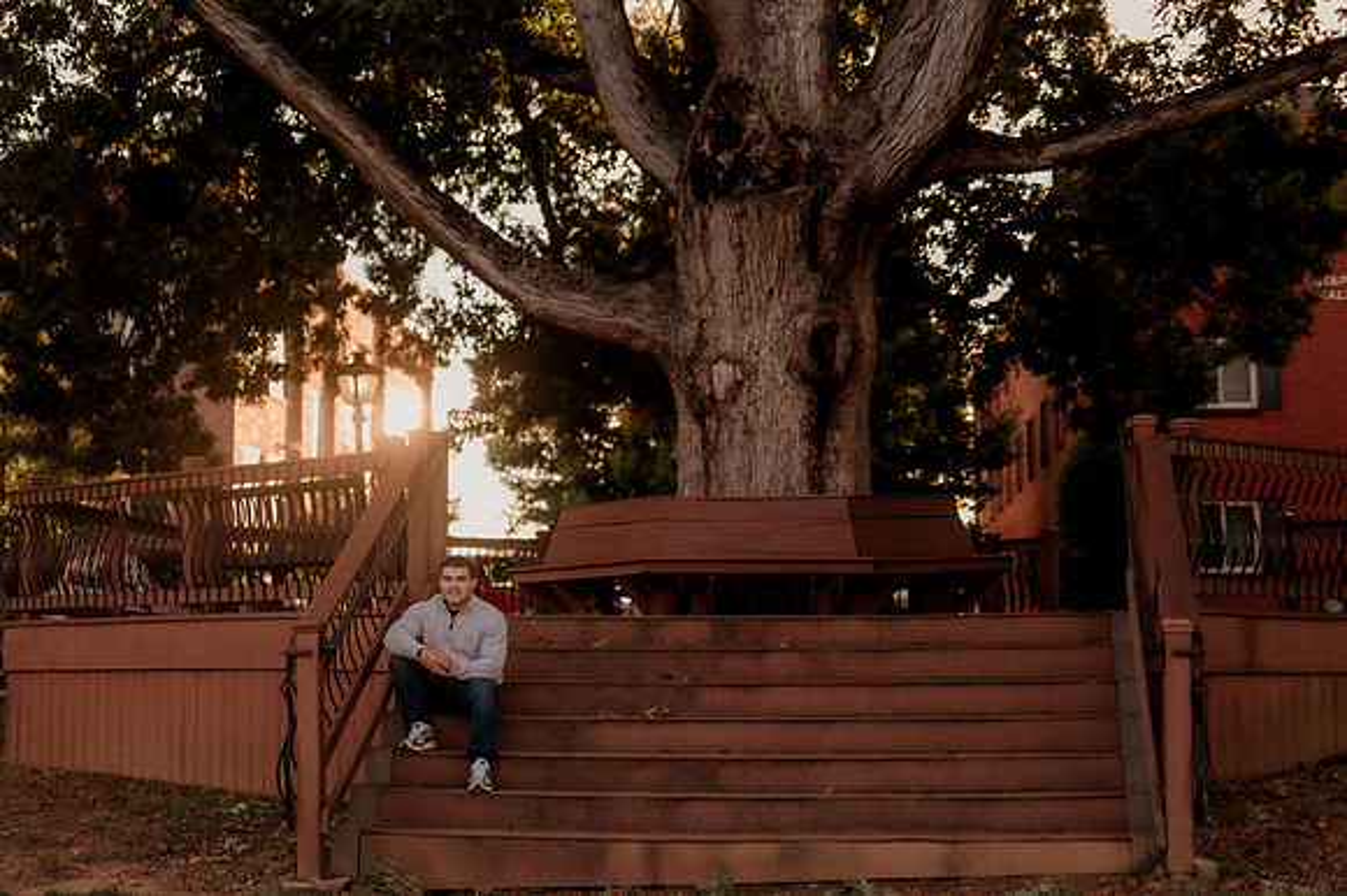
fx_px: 2339
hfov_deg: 32.0
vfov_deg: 21.7
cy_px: 419
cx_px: 527
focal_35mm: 63
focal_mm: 50
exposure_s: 1/1000
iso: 250
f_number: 1.4
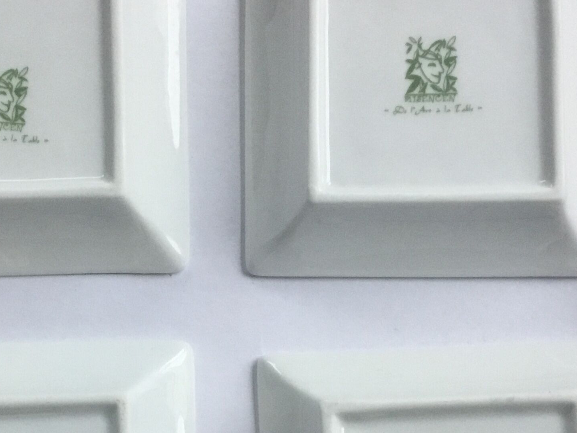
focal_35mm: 70
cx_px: 225
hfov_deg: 27.7
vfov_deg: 20.7
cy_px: 373
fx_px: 1167
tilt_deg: -82.6
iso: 160
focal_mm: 3.3
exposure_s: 1/33
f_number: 2.4
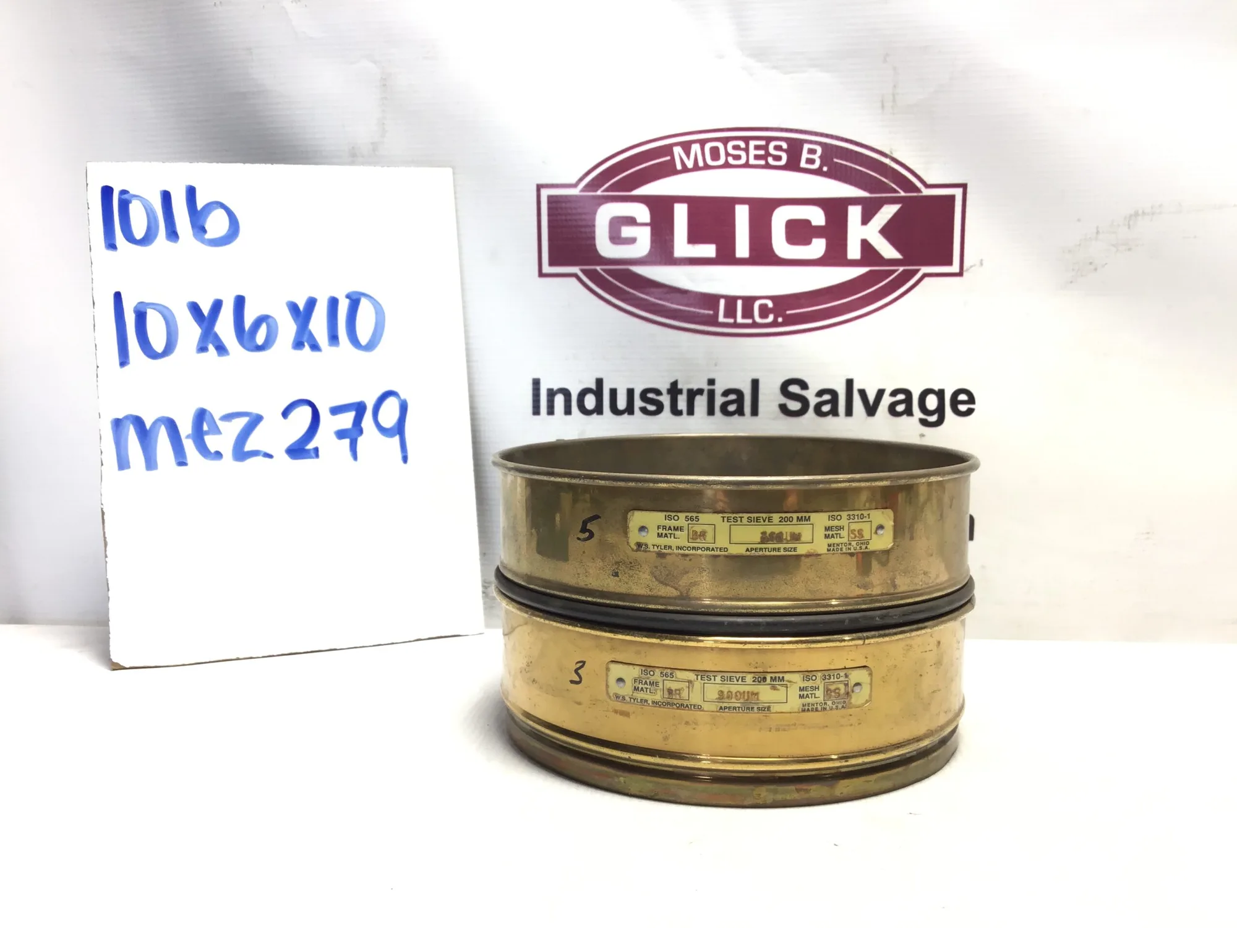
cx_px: 618
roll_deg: -1.2
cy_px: 464
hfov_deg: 58.4
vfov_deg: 45.4
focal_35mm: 31
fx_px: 1108
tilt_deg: -5.6
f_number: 2.4
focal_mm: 3.3
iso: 25
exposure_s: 1/60
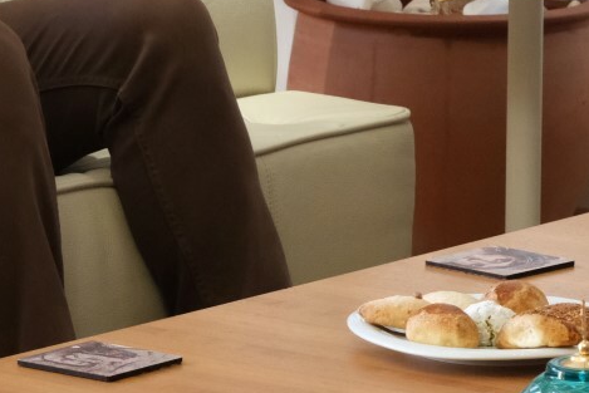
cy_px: -182
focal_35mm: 304
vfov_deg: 4.5
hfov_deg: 6.8
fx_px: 4975
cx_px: 447
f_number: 8
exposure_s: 1/100
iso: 3200
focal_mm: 58.6
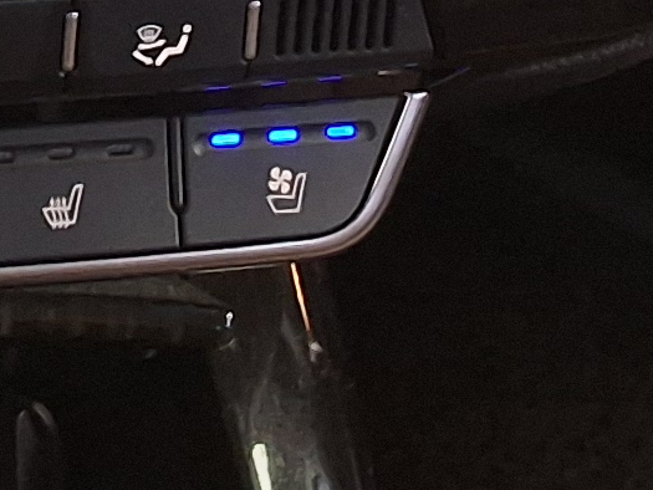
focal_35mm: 174
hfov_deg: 11.0
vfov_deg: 7.9
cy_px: -655
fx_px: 3283
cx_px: -254
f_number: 1.9
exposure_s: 1/40
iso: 125
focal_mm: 2.91
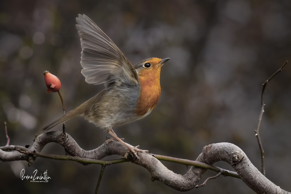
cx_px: 146
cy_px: 97
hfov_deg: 4.1
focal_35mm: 500
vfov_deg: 2.8
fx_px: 4042
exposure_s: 1/640
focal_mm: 500
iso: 1250
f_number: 5.6
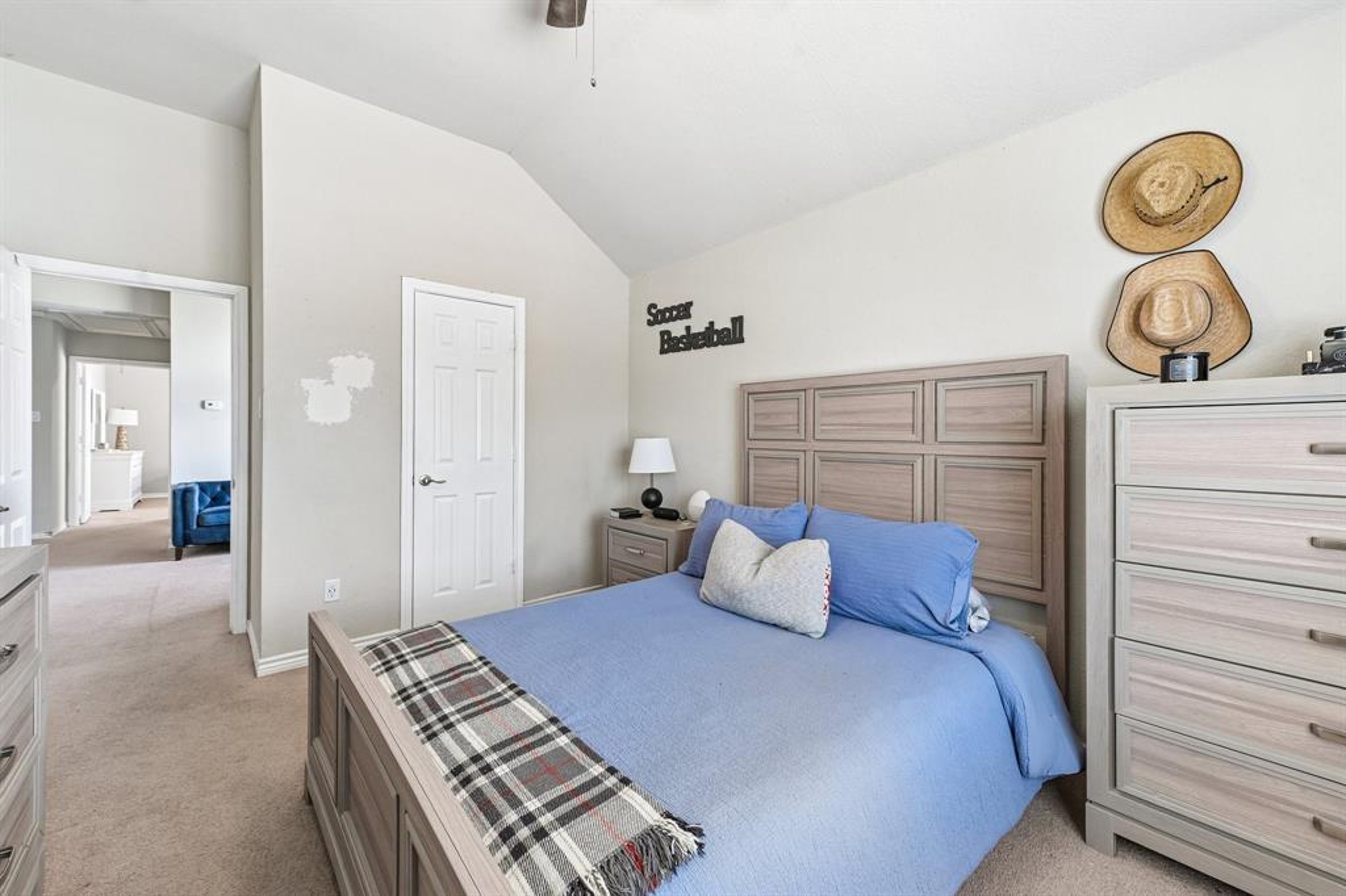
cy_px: 448
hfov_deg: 104.3
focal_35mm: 14
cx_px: 673
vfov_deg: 81.2
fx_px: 523
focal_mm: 14
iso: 400
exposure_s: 1/20
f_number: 8
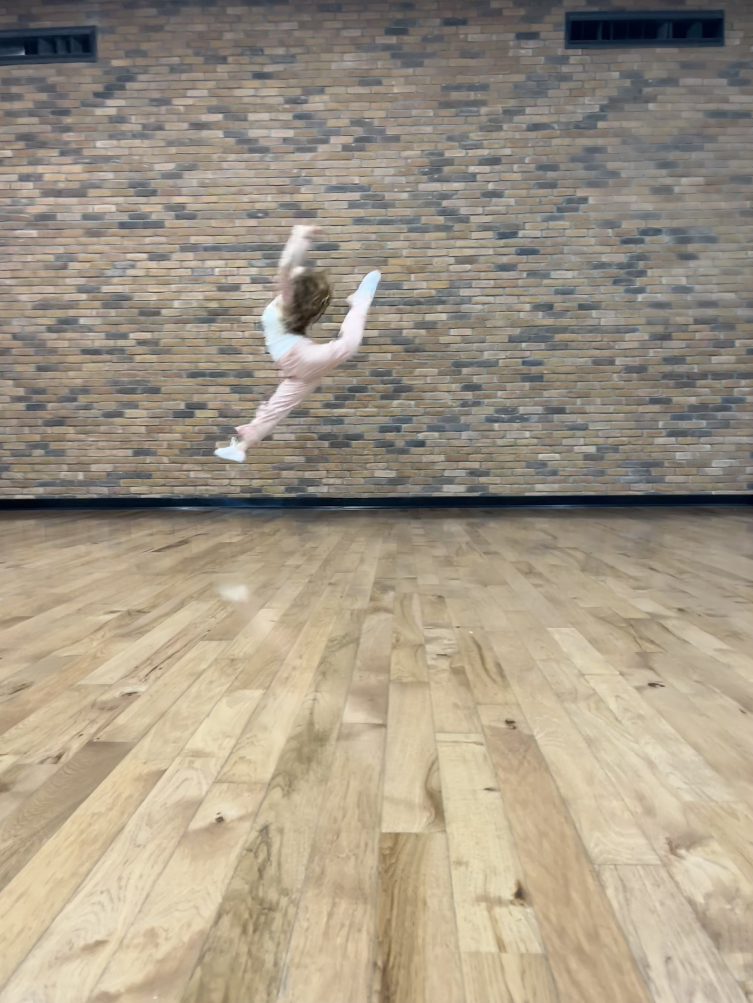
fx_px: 754
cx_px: 376
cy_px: 502
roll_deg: +2.8
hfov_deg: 53.1
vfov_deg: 67.3
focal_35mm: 26
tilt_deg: -6.6
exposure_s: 1/52
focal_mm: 5.1
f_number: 1.6
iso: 125
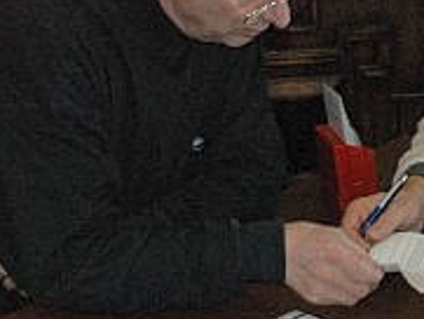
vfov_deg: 10.7
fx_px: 1699
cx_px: 384
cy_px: 216
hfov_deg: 14.1
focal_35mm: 139
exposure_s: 1/60
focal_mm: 29
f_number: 5
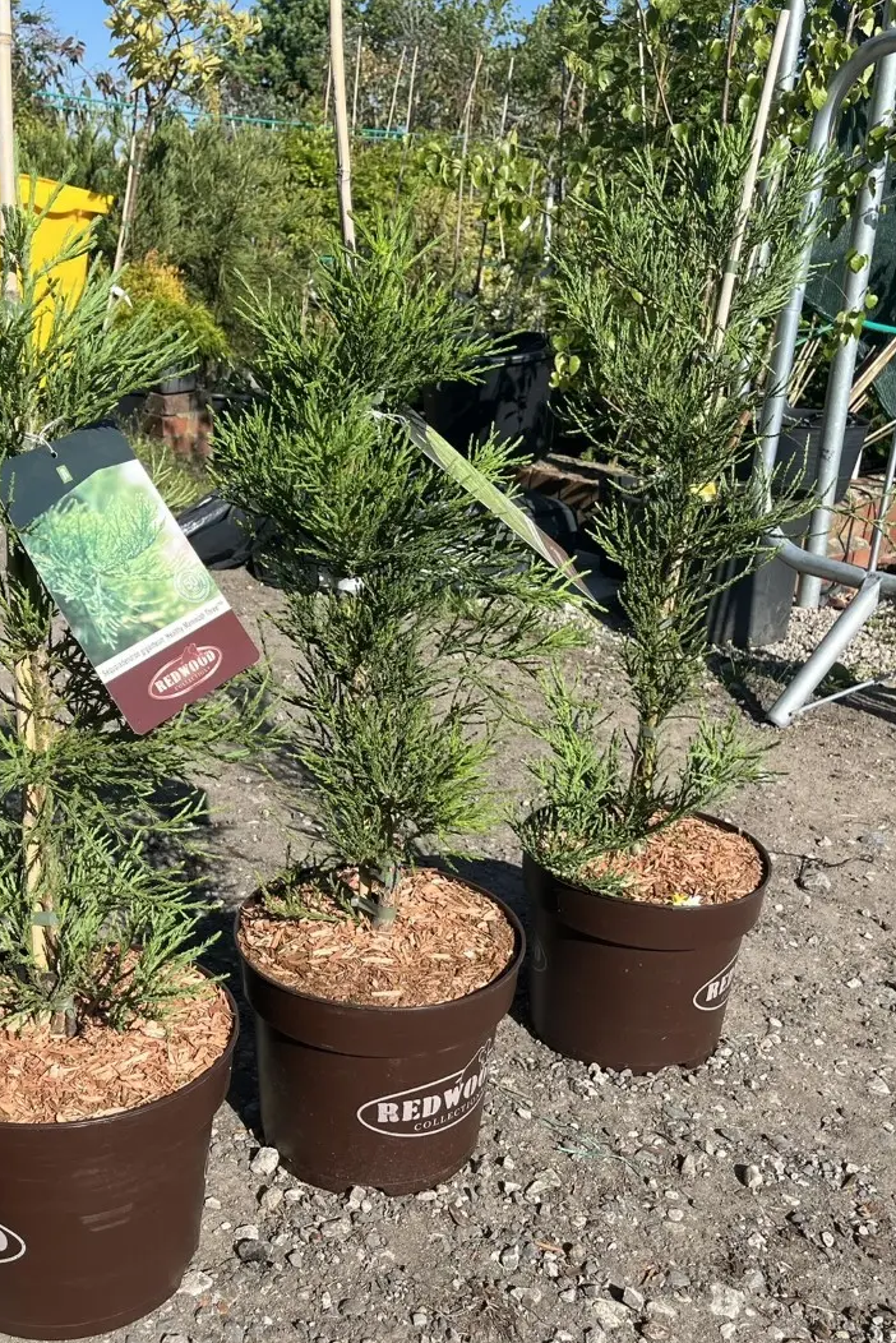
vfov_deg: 51.9
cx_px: 368
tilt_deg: -18.4
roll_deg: -3.3
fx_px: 1380
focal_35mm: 37
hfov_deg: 35.9
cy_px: 688
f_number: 1.6
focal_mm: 5.1
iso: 50
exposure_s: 1/2410
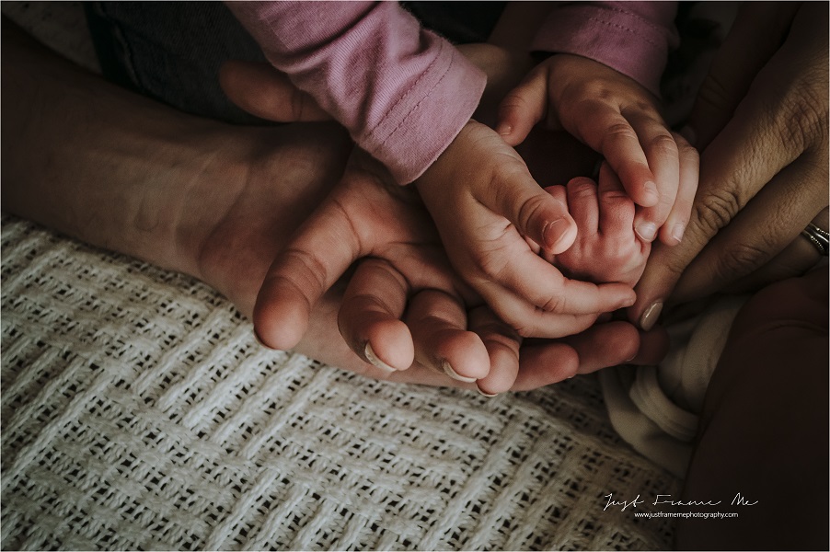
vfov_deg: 30.8
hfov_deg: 45.0
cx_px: 415
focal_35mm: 44
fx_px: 1002
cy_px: 276
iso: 2500
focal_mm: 29
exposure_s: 1/500
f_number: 4.5
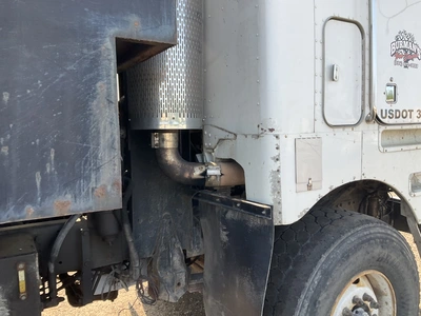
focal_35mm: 29
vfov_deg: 48.2
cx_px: 210
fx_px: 353
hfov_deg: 61.7
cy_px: 158
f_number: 1.8
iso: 25
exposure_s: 1/344
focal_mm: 3
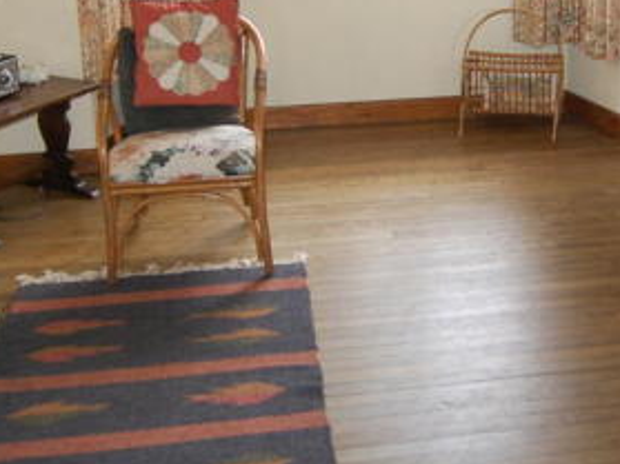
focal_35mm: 61
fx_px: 1092
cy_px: 81
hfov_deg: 31.3
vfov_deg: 23.6
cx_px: 433
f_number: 3.5
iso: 400
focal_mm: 18
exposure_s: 1/60
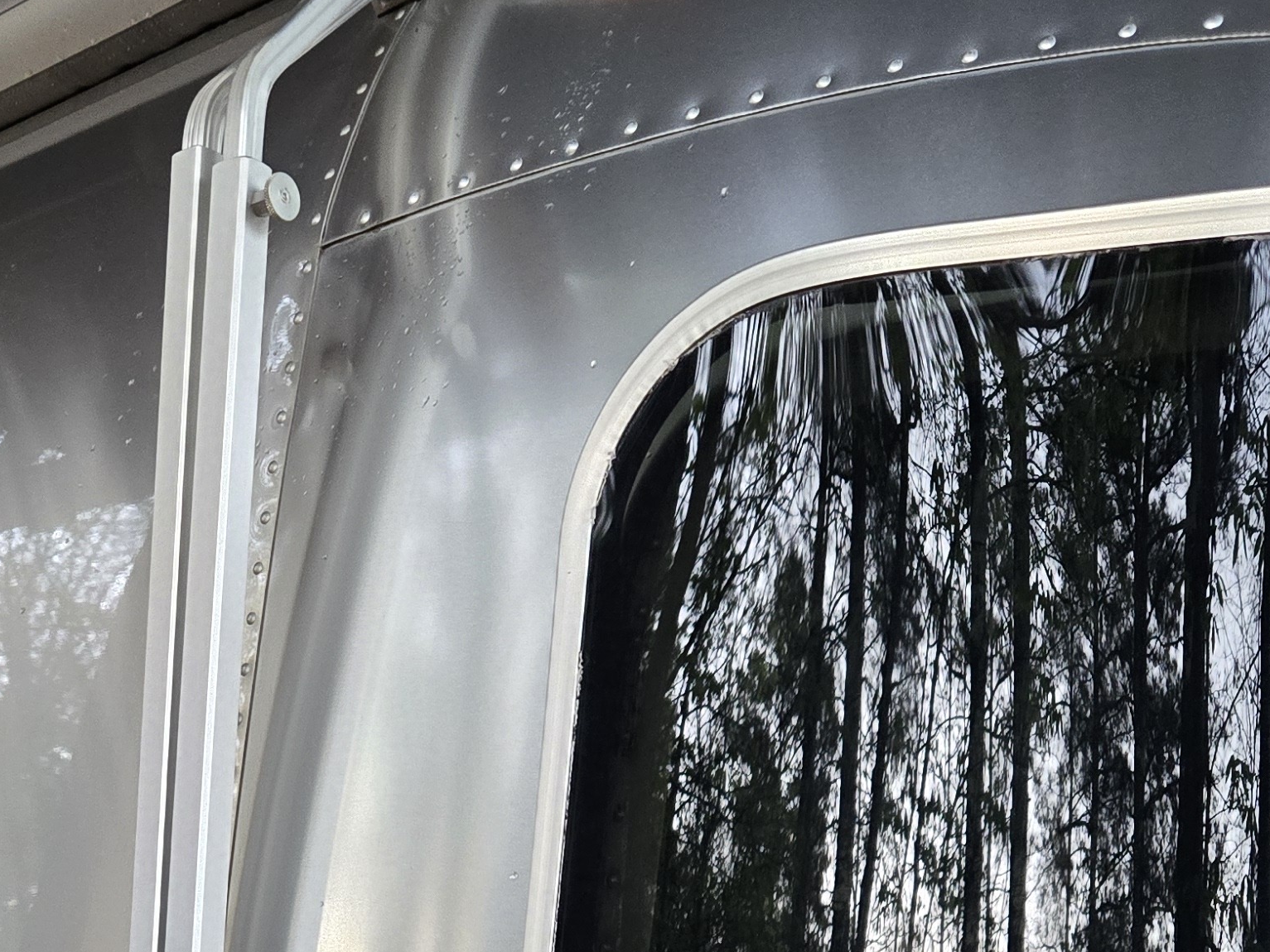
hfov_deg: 31.5
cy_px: 1186
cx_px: 301
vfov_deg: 22.3
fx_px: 2201
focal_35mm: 60
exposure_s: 1/120
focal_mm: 5.4
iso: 500
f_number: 1.8
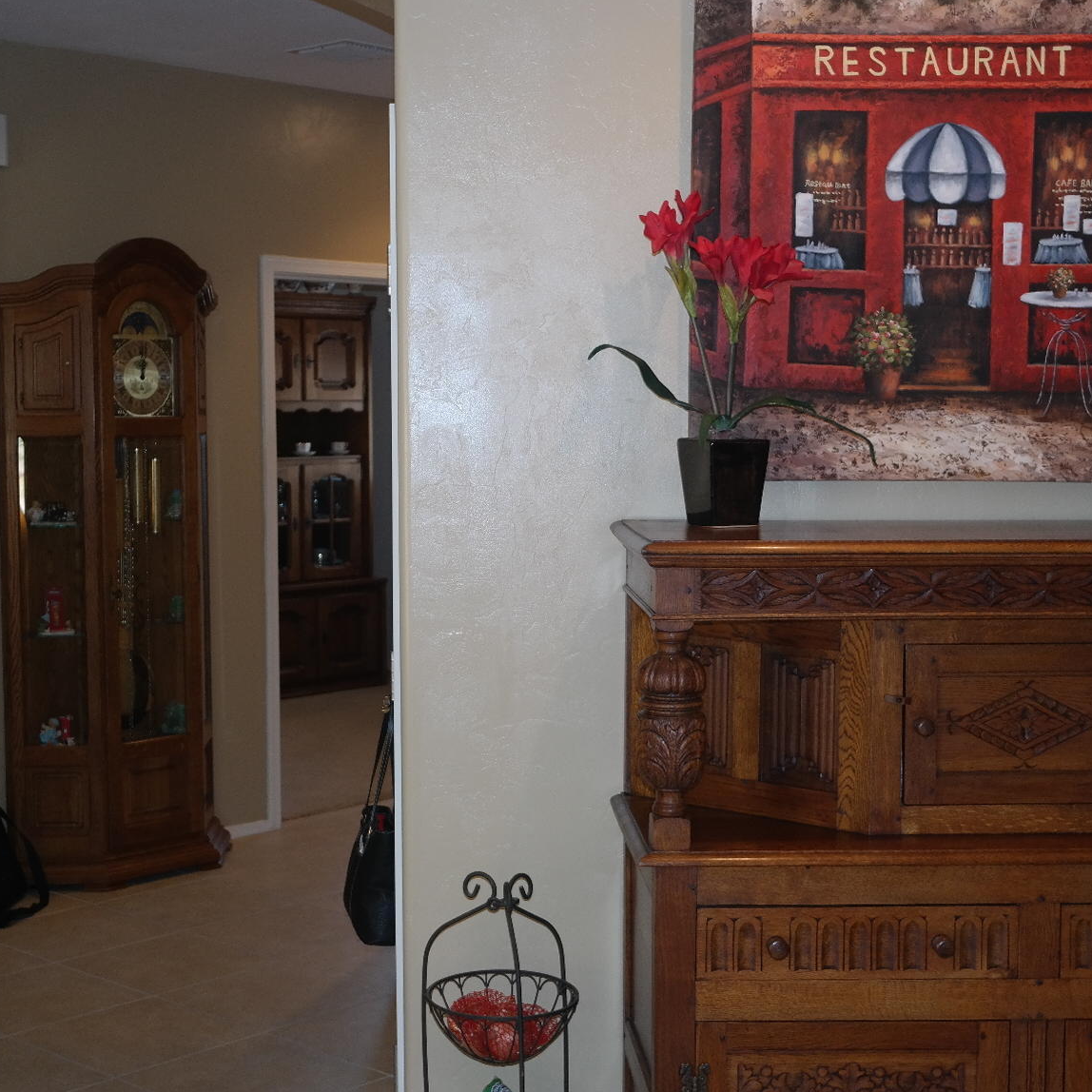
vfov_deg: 31.1
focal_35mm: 55
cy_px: 545
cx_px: 474
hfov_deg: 31.1
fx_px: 1963
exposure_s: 1/50
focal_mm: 28
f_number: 4
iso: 400
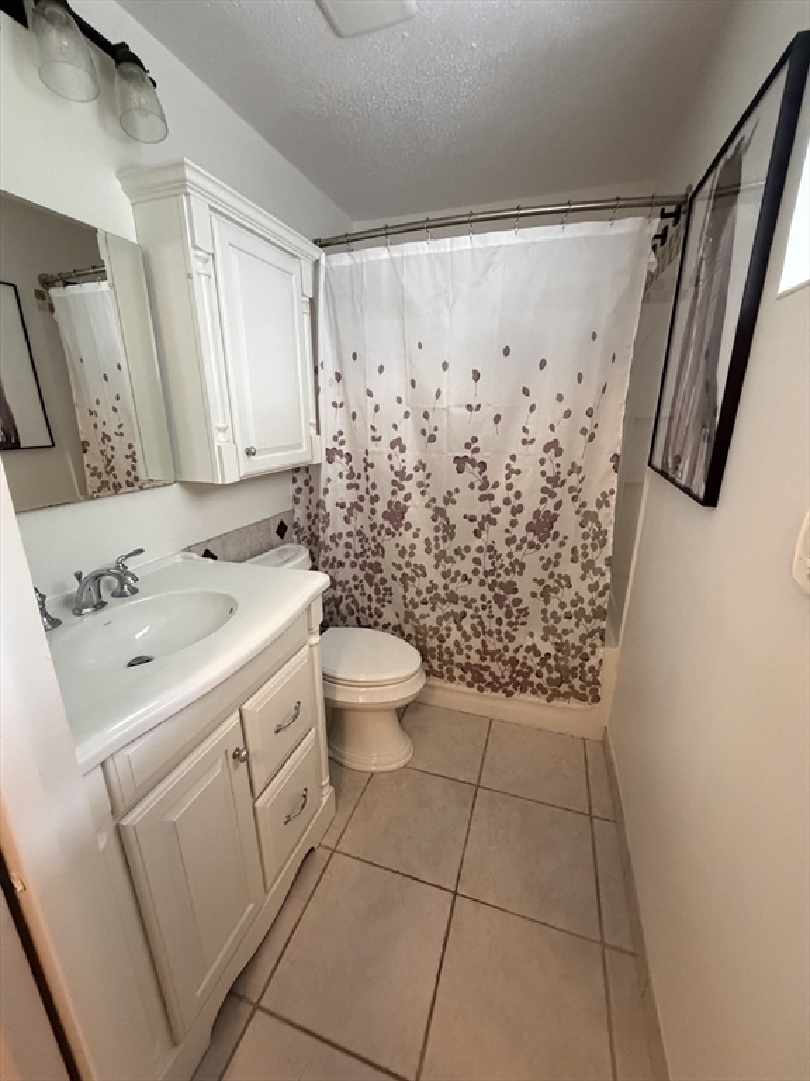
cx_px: 405
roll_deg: -0.3
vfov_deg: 102.1
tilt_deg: -17.7
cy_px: 540
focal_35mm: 14
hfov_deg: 85.7
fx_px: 437
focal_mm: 2.22
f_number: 2.2
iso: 640
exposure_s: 1/60
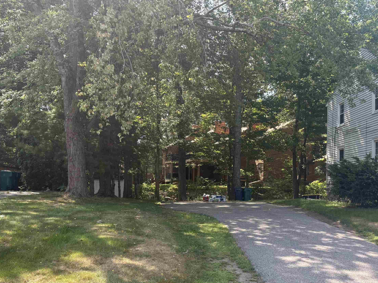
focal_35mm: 36
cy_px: 176
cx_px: 244
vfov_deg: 39.4
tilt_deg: +0.6
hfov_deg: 50.7
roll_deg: -1.2
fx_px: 393
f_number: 1.6
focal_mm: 5.96
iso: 50
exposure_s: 1/454
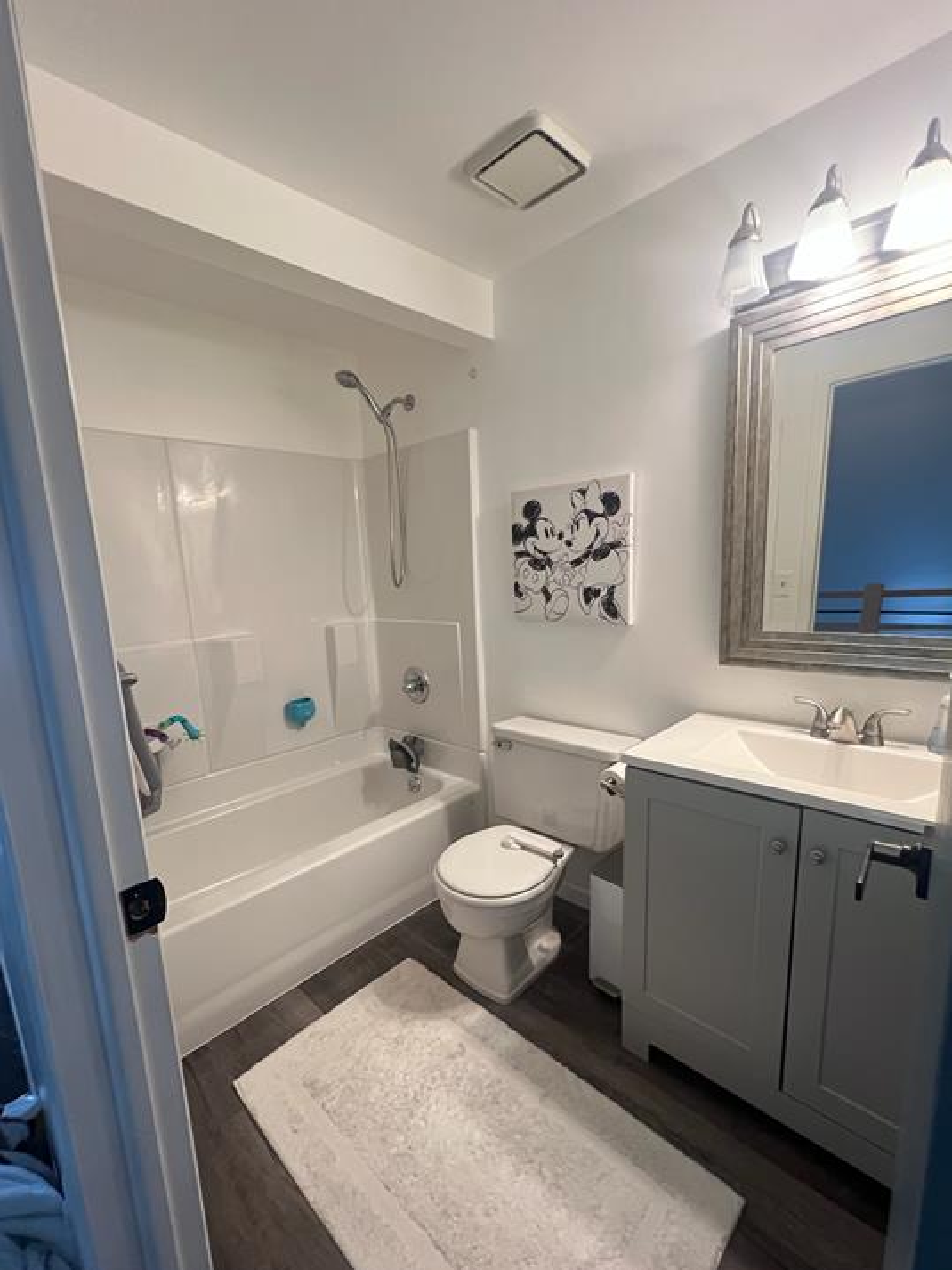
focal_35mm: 14
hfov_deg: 85.6
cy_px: 670
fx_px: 513
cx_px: 454
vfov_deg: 102.0
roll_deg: +2.9
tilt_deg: -10.5
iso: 400
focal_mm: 1.57
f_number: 1.8
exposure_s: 1/60
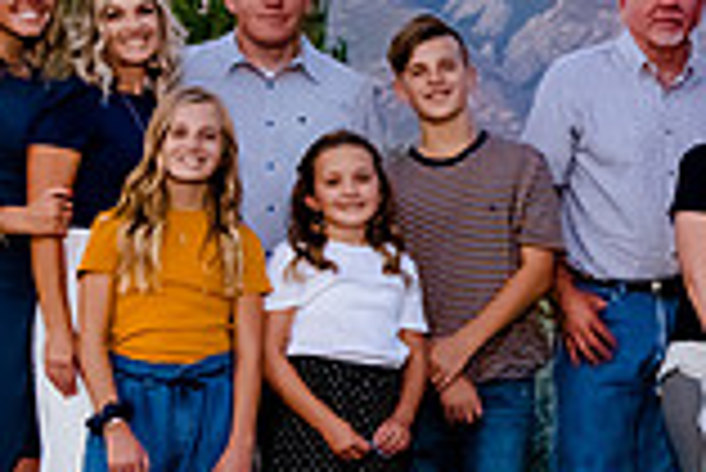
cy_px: 156
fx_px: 4259
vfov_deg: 6.3
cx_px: 908
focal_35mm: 217
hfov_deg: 9.3
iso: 2500
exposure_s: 1/250
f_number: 7.1
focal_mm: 50
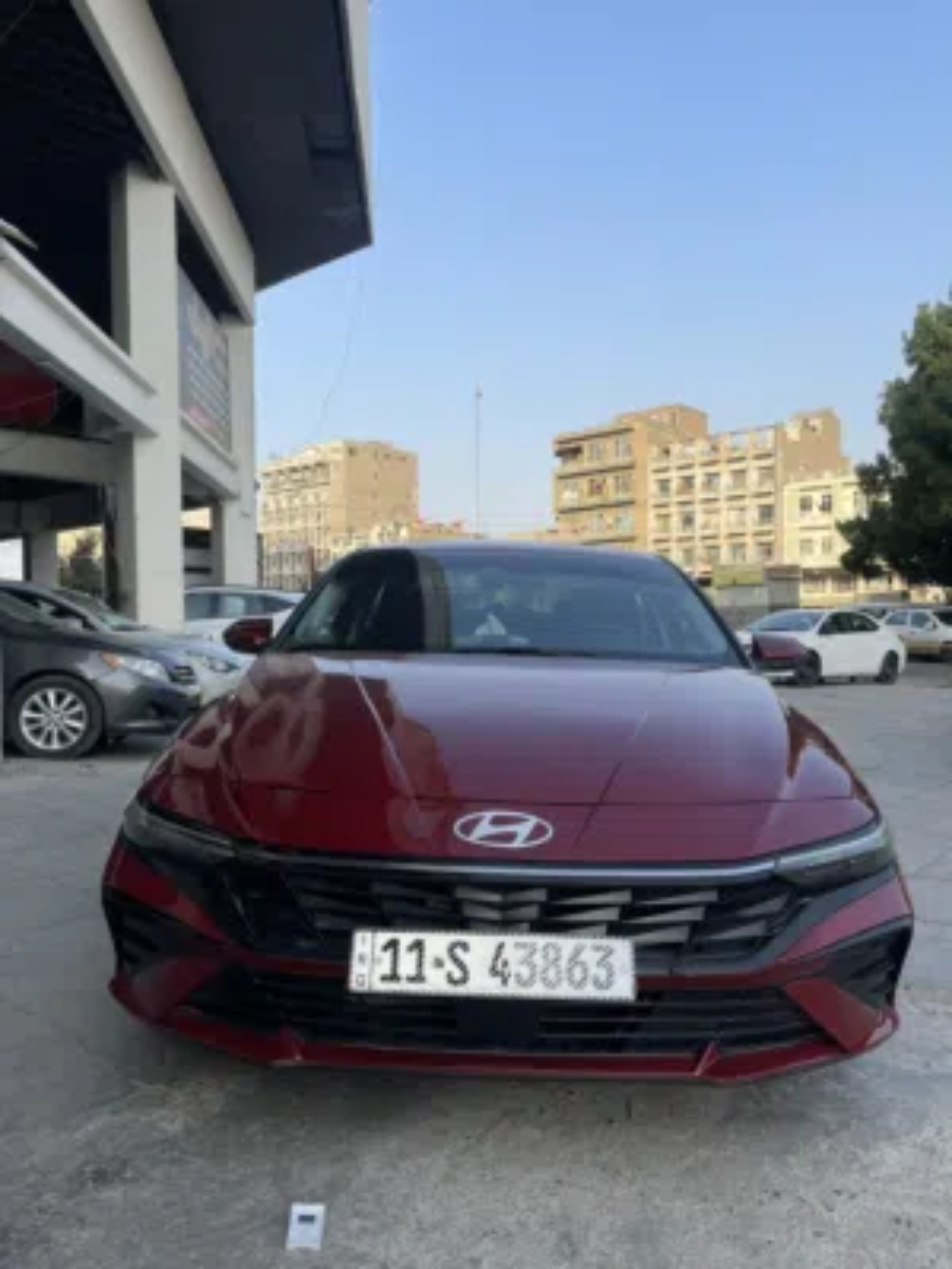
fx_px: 917
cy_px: 634
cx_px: 476
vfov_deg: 69.4
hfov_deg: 54.9
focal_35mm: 25
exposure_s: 1/1225
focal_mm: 5.1
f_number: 1.6
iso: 50
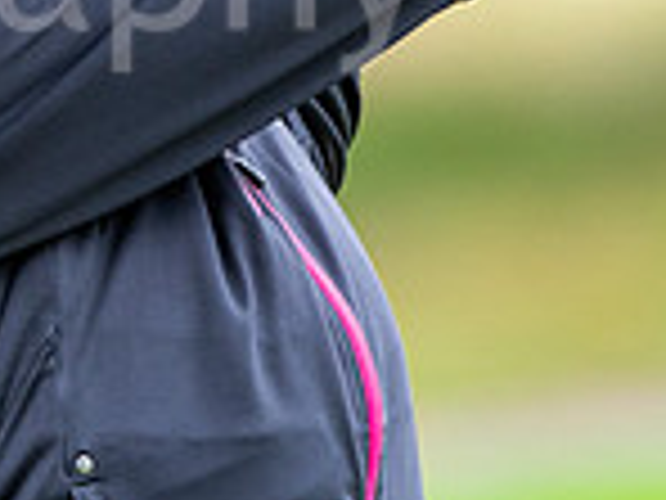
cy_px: -255
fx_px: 37998
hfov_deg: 1.0
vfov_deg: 0.8
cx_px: -144
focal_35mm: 1975
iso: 800
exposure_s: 1/1000
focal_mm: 350
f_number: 5.6
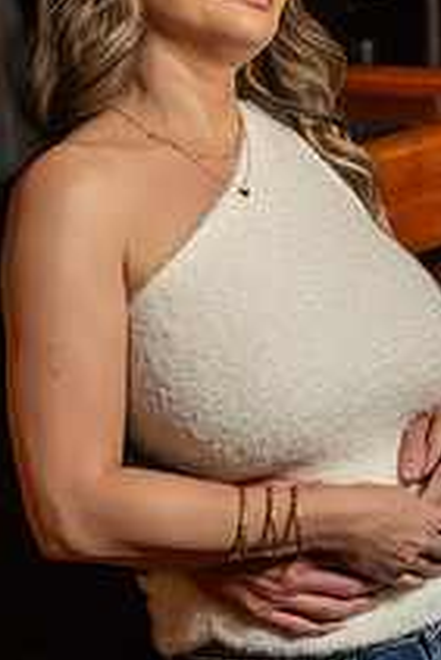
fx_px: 2972
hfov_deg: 8.5
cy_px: 66
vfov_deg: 12.6
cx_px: 266
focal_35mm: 162
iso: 500
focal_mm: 76
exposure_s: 1/40
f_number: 5.6
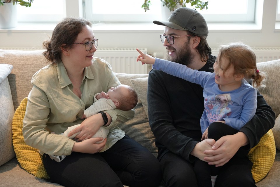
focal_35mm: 64
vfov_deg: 21.3
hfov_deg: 31.6
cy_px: 94
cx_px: 140
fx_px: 495
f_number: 4
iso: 2000
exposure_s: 1/160
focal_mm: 63.7
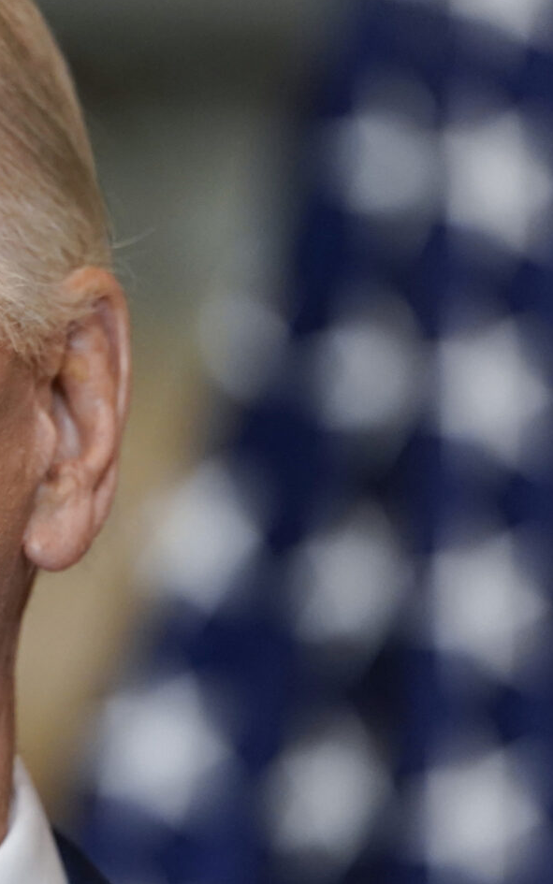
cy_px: 561
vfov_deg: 2.5
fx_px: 19957
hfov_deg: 1.6
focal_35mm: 828
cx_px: -327
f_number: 2.8
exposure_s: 1/320
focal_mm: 300
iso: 2500
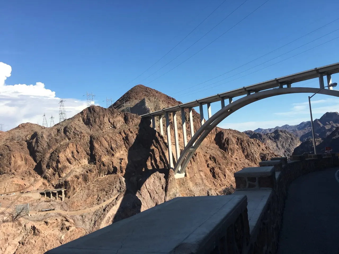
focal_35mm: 29
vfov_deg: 48.2
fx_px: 284
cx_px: 170
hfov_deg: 61.7
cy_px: 127
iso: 25
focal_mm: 4.15
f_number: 2.2
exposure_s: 1/1508
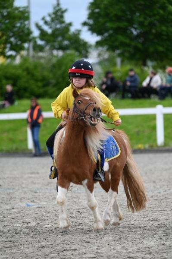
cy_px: 130
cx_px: 86
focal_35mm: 220
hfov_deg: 6.2
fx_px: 1579
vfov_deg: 9.4
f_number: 5
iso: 500
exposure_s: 1/1250
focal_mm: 220
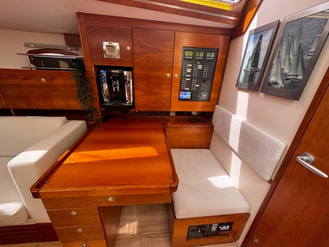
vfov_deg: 85.7
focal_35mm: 14
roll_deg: -2.5
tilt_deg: -24.0
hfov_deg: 102.0
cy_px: 124
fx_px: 133
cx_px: 164
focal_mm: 2.22
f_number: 2.2
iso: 100
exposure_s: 1/99
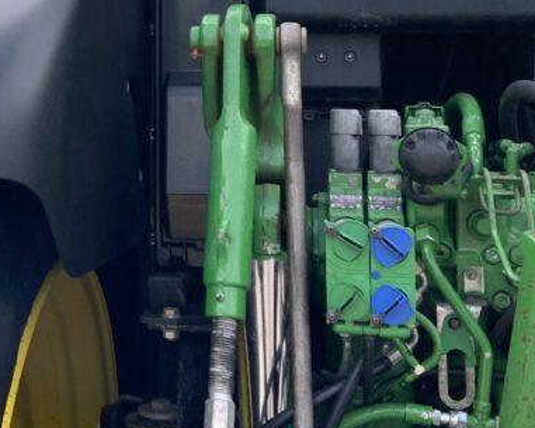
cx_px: 29
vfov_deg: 19.8
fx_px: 1204
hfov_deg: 24.2
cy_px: 44
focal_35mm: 76
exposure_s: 1/439
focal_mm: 3
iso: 16
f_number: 1.8
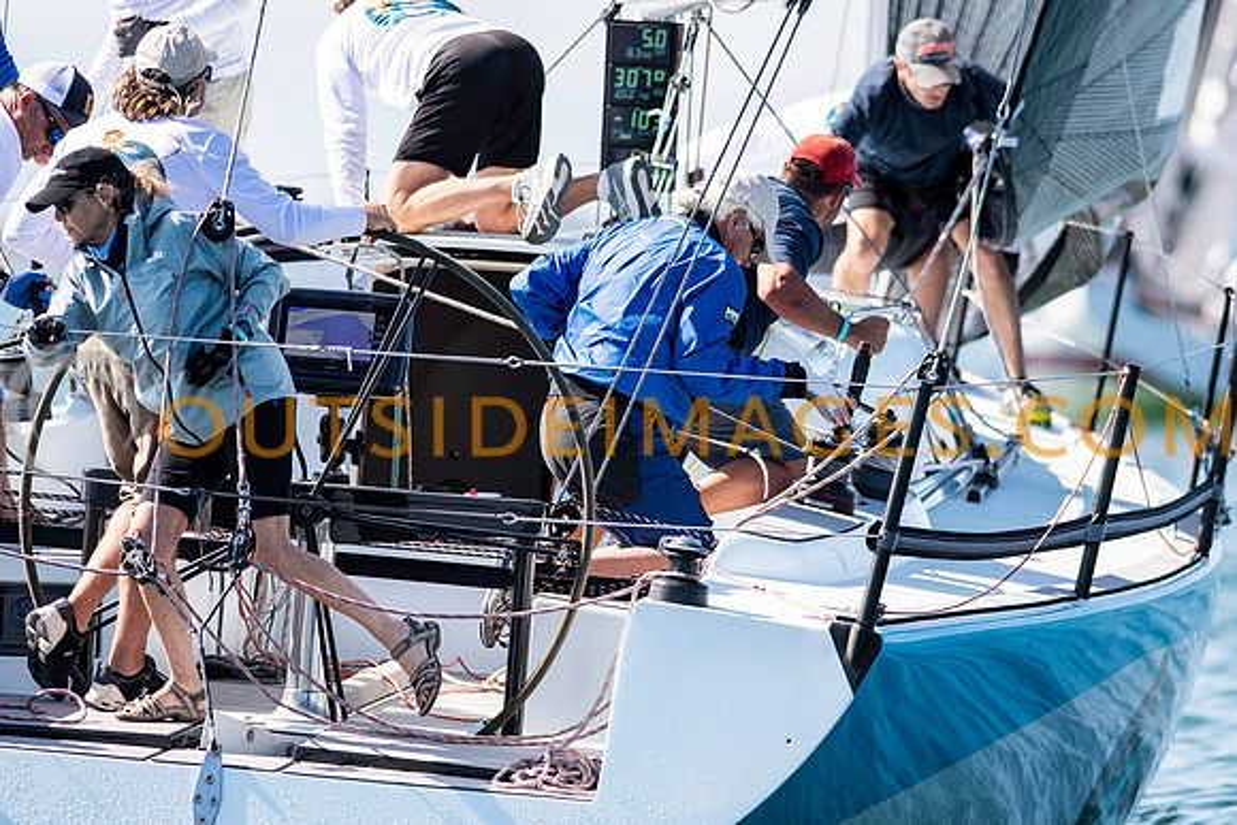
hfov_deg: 4.6
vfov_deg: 3.1
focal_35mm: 450
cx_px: 618
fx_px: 15465
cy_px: 412
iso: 200
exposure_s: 1/1600
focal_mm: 300
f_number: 5
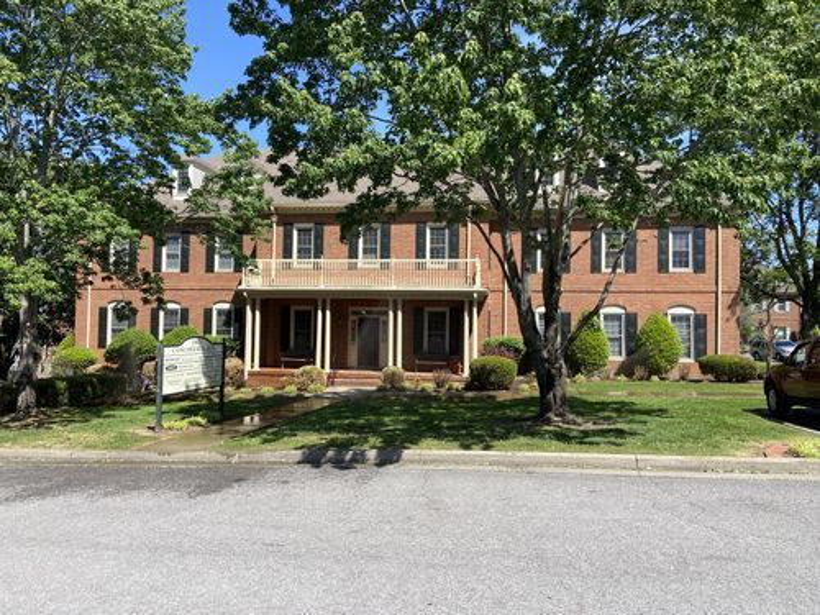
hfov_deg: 67.3
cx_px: 410
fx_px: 616
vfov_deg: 53.1
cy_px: 308
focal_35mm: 26
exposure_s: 1/1653
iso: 32
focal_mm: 4.25
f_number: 1.8
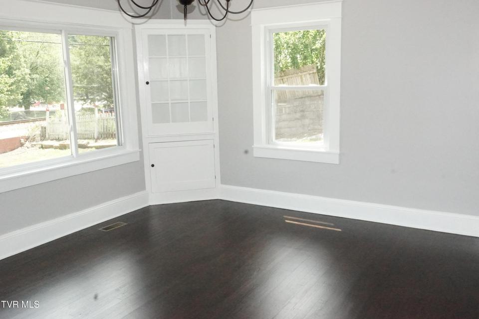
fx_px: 439
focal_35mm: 33
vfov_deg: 40.0
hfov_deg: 57.2
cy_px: 160
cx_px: 240
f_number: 16
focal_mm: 22
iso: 6400
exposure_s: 1/250
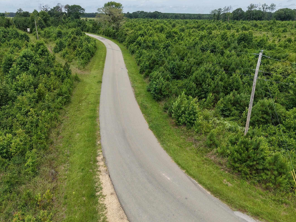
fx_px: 248
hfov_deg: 61.7
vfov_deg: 48.2
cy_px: 106
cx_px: 147
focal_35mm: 29
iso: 200
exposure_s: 1/3200
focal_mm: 8.67
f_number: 1.8
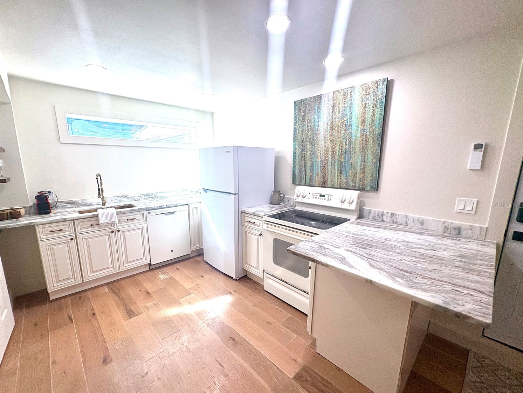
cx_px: 247
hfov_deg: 98.1
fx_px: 227
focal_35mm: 15
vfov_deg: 81.7
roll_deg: +0.5
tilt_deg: -9.9
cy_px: 205
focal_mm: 2.22
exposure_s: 1/122
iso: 100
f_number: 2.2
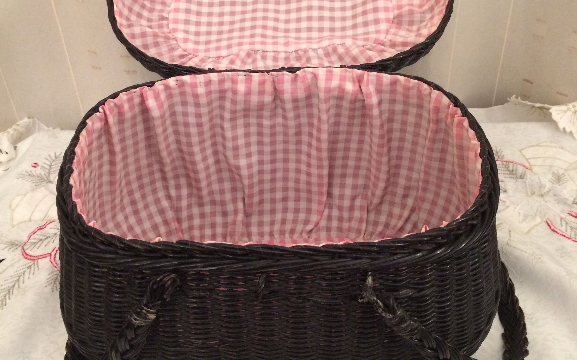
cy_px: 140
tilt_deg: -41.4
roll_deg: +5.0
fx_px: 660
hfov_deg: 47.2
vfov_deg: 30.4
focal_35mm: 42
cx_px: 286
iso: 250
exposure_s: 1/17
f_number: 2.2
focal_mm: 4.15
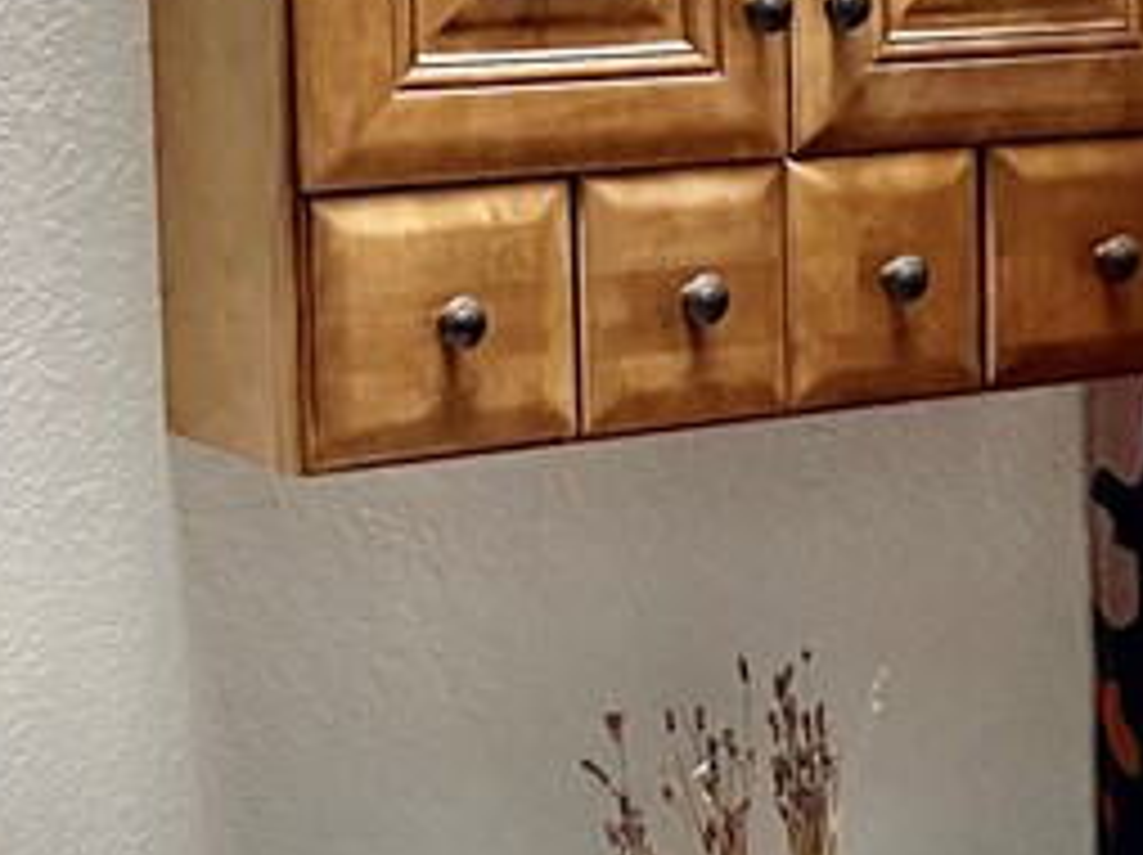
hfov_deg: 18.7
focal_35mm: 105
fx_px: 3464
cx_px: 801
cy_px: 220
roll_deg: +1.0
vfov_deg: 14.0
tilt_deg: -5.3
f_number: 1.5
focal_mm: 5.7
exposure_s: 1/48
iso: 500
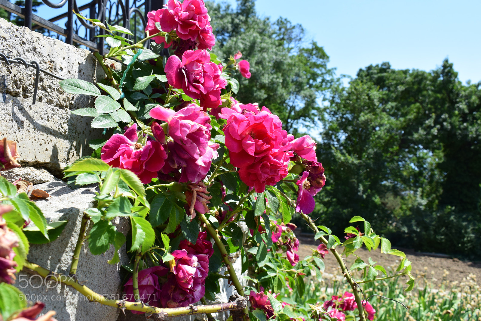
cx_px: 240
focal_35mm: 36
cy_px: 160
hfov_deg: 53.1
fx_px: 481
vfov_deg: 36.9
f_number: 11
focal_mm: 24
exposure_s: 1/400
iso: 400
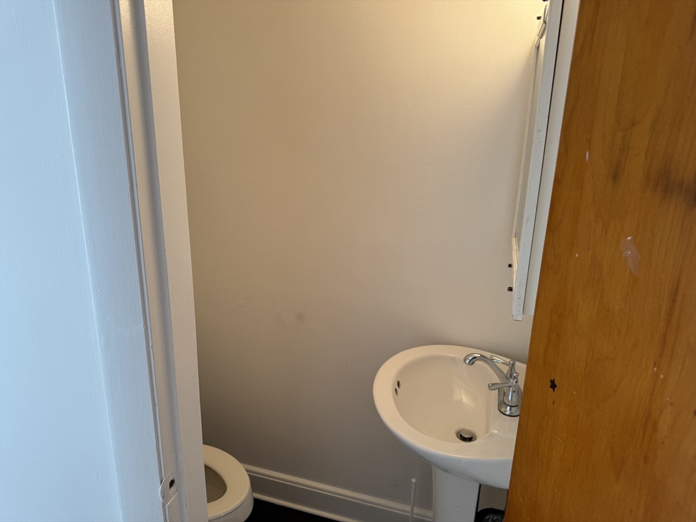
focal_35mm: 24
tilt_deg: -18.8
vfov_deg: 56.8
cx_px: 348
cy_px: 261
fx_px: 483
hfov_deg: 71.6
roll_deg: -1.5
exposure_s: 1/120
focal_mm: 6.76
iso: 100
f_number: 1.78
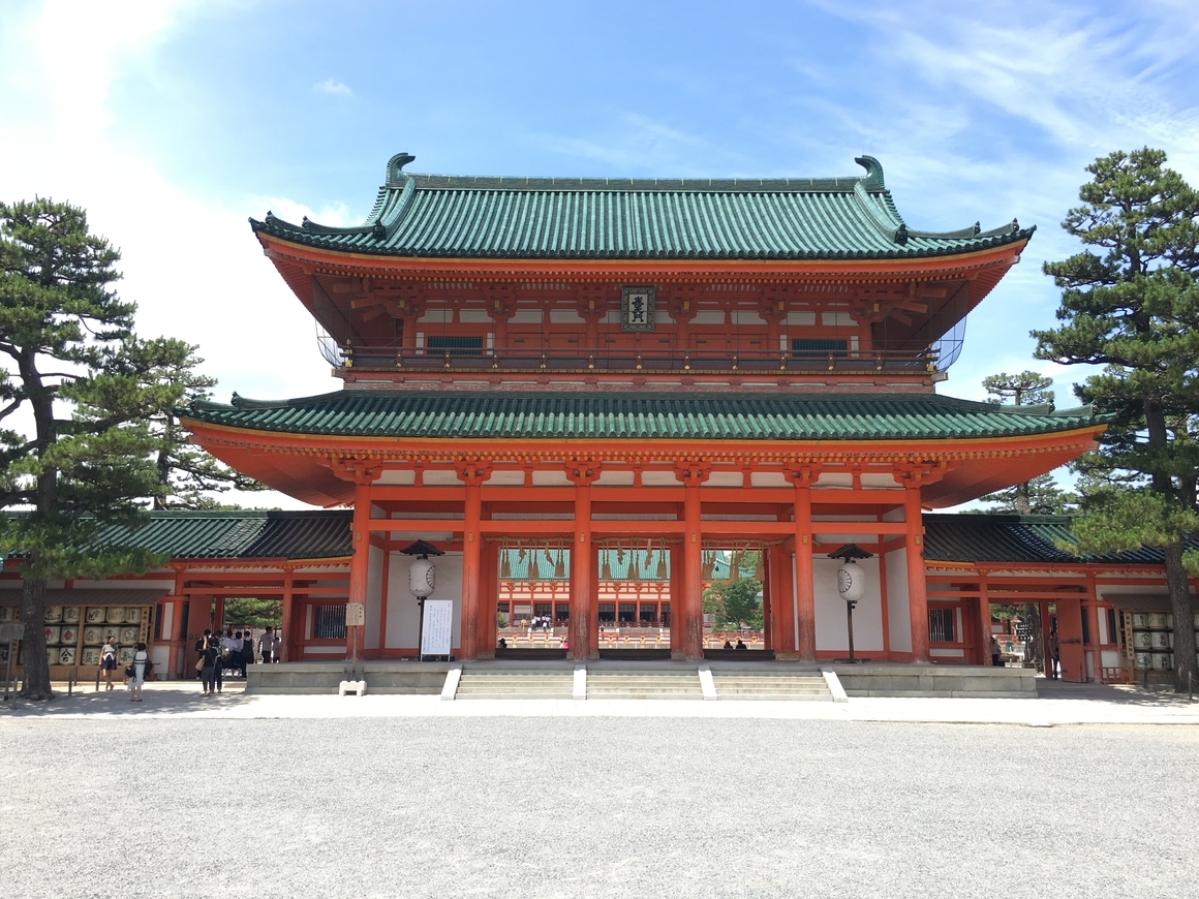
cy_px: 437
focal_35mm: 30
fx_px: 1039
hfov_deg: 60.0
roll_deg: -0.1
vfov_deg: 46.8
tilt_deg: +11.9
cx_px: 607
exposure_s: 1/674
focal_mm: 4.15
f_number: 2.2
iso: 25
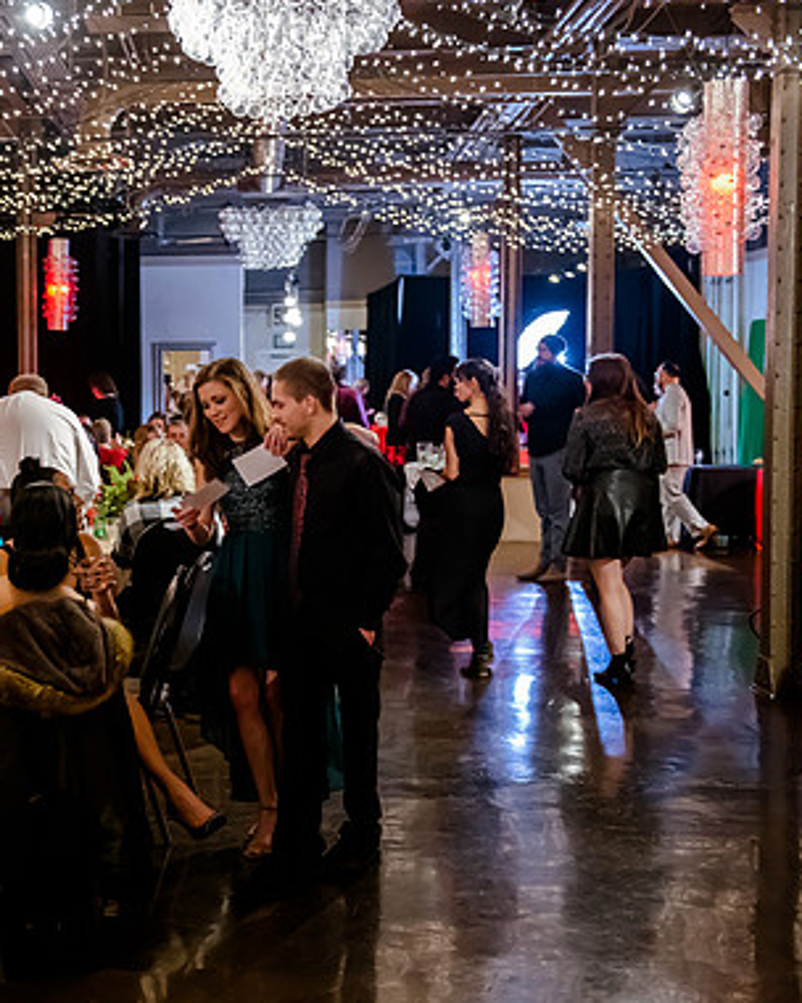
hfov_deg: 26.5
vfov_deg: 33.6
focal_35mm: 56
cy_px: 498
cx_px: 128
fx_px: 1662
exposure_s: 1/60
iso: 5000
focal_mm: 38
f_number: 2.8
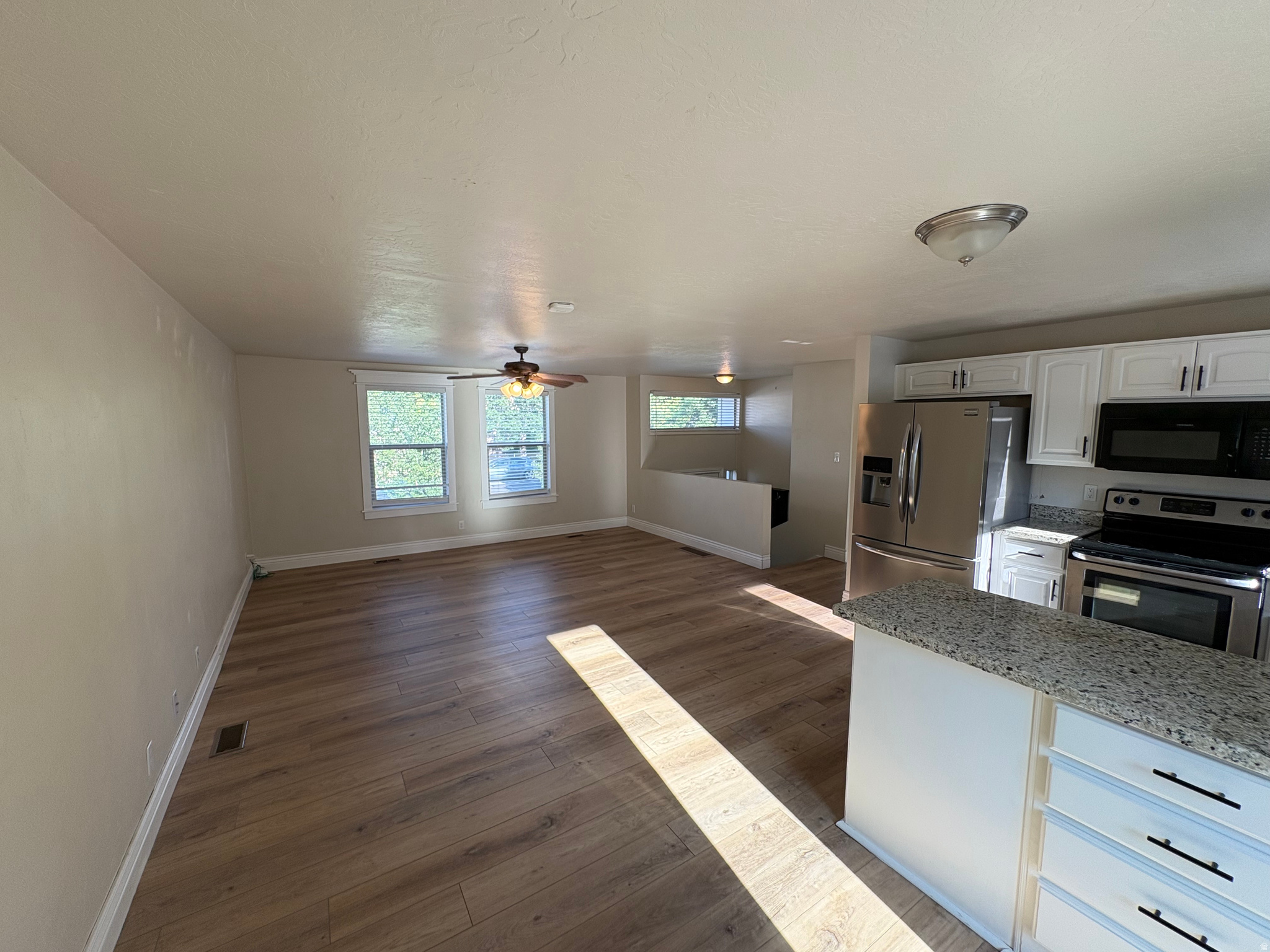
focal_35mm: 14
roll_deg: +1.2
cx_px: 635
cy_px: 476
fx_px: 514
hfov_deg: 102.1
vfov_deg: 85.7
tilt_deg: -5.4
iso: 64
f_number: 2.2
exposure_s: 1/135
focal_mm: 2.22
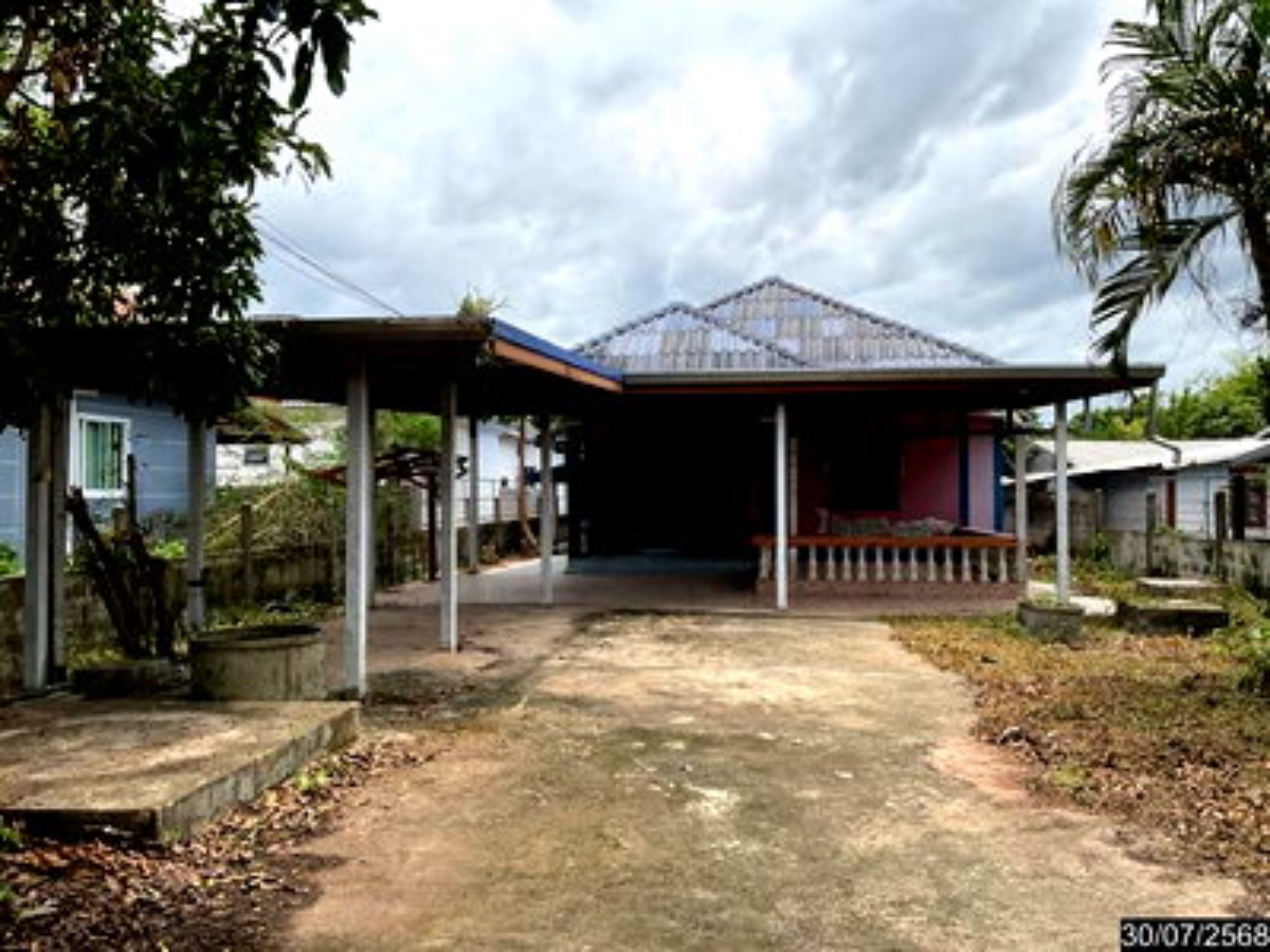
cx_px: 635
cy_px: 476
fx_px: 1064
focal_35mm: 29
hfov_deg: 61.7
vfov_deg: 48.2
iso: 16
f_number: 1.8
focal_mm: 3
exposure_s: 1/2667
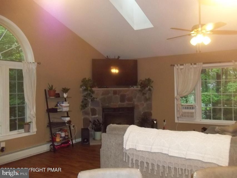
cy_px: 89
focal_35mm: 32
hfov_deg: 56.8
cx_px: 118
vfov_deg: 44.2
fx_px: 219
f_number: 2.9
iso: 400
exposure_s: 1/30
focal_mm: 5.7
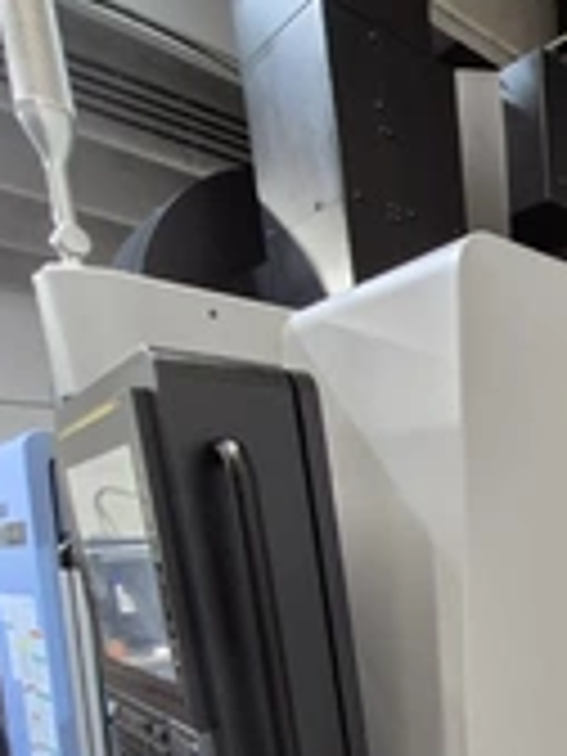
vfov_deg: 50.2
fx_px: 677
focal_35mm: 31
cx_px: 634
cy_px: 711
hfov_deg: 37.4
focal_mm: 1.74
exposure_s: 1/60
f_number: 2.2
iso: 640
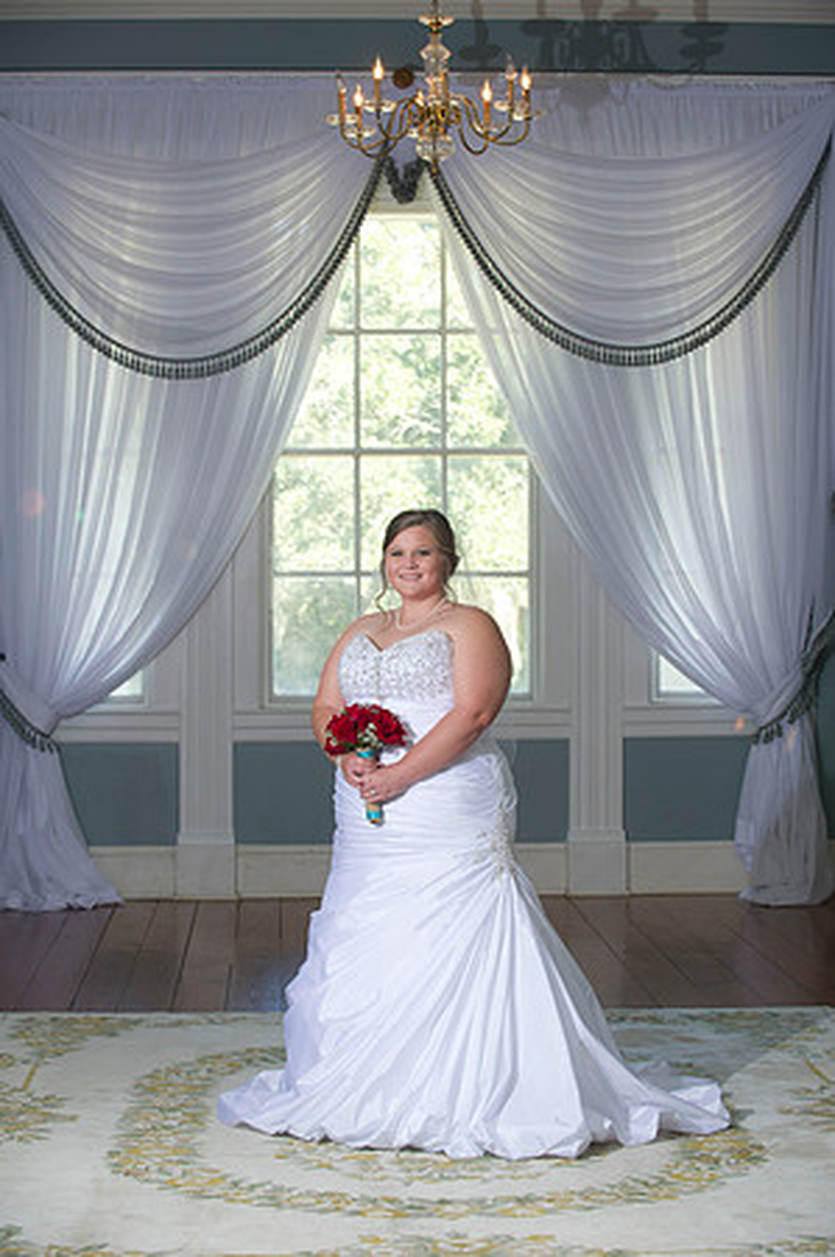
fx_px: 2859
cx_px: 418
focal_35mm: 82
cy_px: 628
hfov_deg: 16.6
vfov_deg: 24.8
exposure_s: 1/100
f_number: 4.5
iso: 640
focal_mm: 82
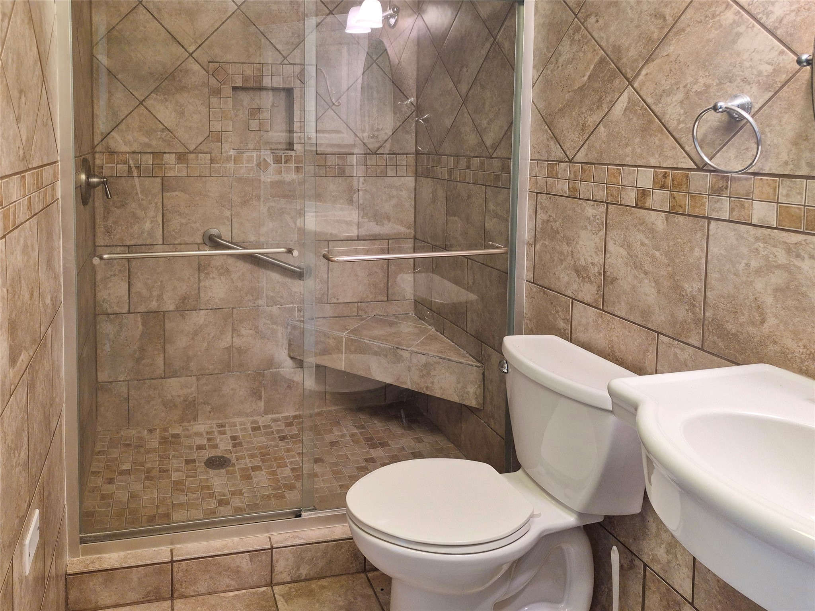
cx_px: 408
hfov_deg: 73.9
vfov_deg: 58.9
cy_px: 306
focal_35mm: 23
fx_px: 542
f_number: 1.8
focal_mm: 5.4
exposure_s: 1/120
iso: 250
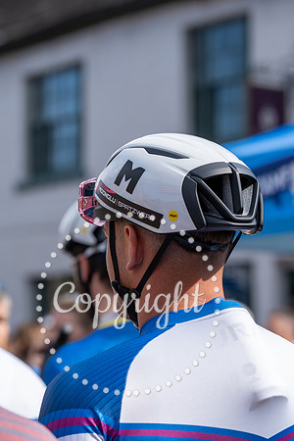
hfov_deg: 9.7
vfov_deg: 14.6
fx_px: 1727
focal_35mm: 141
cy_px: 220
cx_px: 147
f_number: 5.6
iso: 400
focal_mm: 141
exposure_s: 1/1000
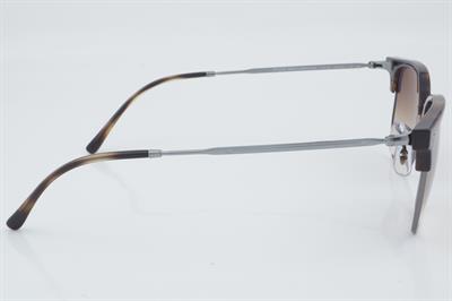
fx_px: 941
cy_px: 150
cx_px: 226
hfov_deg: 27.0
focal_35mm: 75
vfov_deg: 18.2
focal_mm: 50
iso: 100
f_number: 32
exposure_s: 1/3
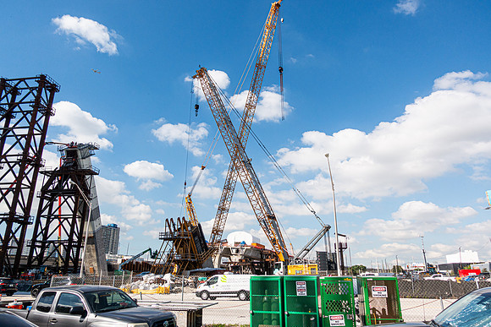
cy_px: 164
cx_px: 246
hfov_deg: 73.7
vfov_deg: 53.2
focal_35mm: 24
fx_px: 327
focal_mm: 8.8
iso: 125
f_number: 3.5
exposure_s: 1/250
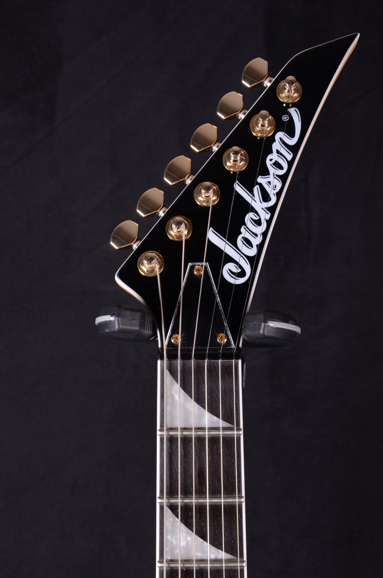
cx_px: 192
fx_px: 841
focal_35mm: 52
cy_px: 289
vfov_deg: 37.9
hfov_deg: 25.6
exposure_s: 1/200
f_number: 11
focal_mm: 35
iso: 200
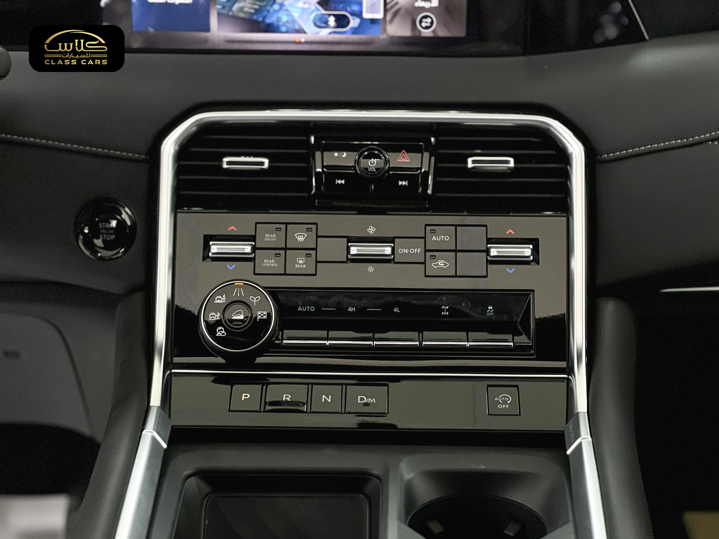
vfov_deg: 19.1
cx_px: 360
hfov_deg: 25.3
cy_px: 270
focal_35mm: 77
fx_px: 1599
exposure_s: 1/120
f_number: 2.8
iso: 250
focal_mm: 9
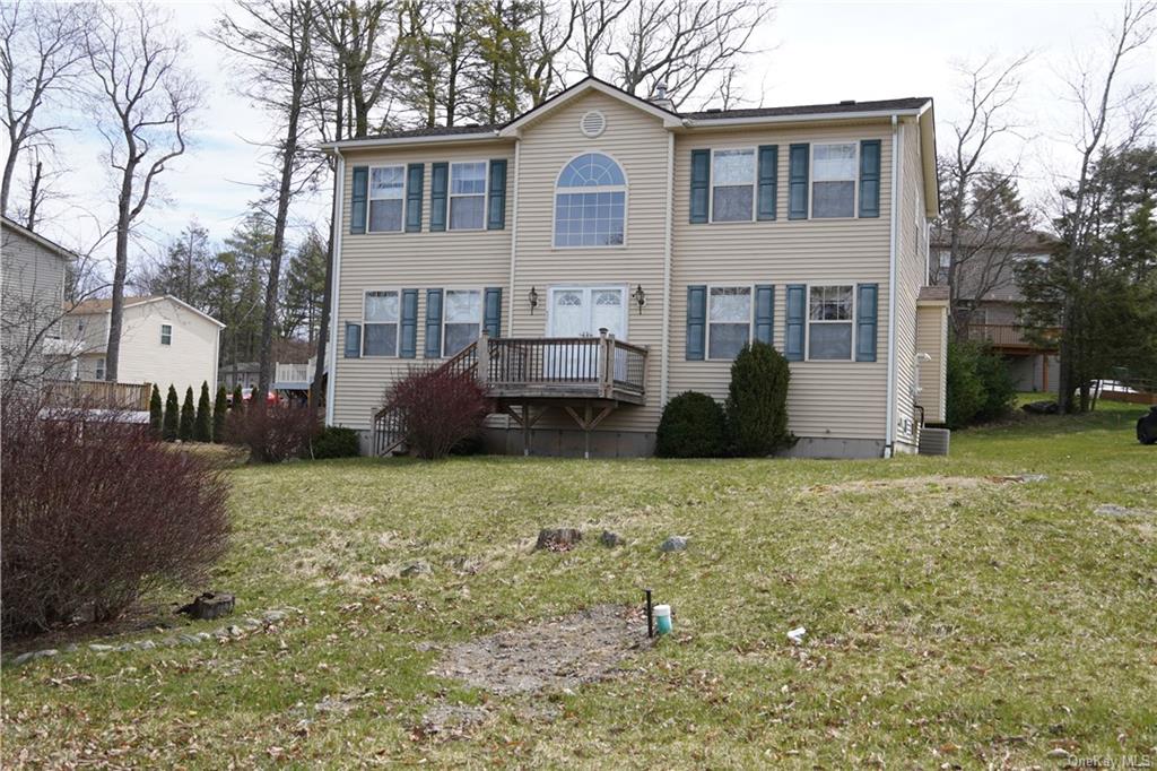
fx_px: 1205
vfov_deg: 35.5
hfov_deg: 51.3
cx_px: 578
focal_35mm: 38
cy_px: 386
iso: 125
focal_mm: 25
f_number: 4
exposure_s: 1/500
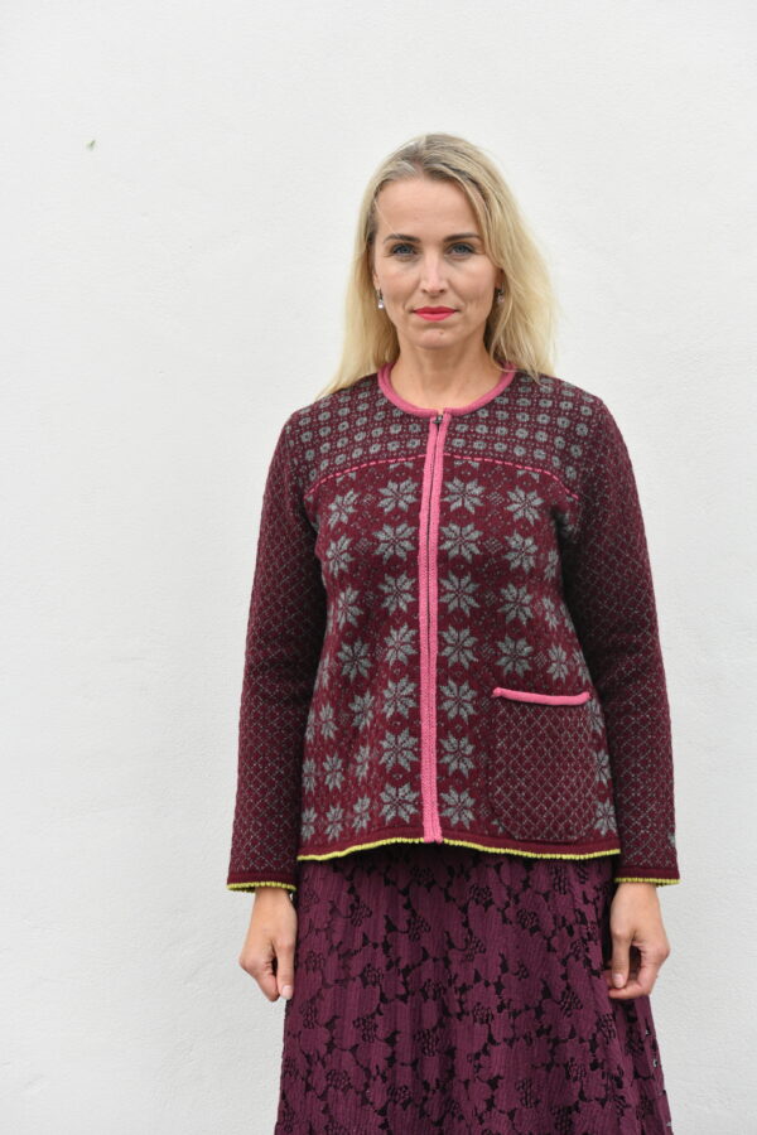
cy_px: 568
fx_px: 2208
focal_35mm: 70
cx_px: 378
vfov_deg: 28.8
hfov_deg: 19.5
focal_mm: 70
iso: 1600
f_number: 9.5
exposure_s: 1/350
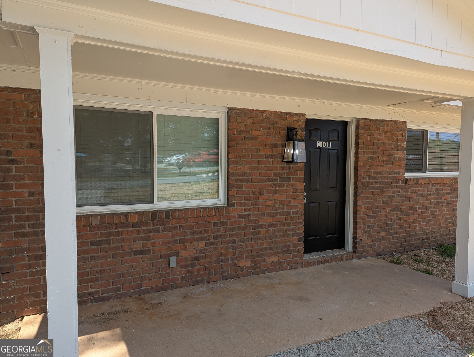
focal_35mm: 24
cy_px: 178
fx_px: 329
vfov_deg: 56.9
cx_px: 237
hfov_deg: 71.5
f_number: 1.85
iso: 39
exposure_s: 1/612
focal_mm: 6.81
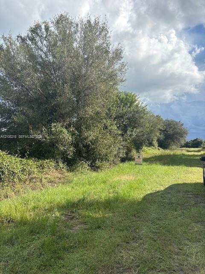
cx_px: 102
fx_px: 205
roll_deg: +0.0
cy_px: 137
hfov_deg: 53.1
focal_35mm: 26
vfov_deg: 67.3
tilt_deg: +1.9
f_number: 1.6
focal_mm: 5.96
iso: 64
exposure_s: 1/3831
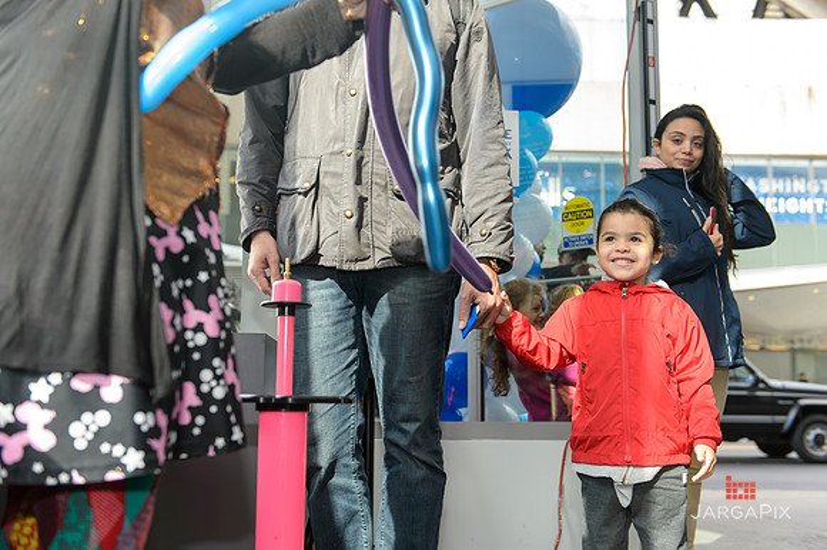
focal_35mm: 45
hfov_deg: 43.6
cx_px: 414
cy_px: 275
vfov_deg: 29.8
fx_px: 1033
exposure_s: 1/250
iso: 400
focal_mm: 45
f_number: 3.5
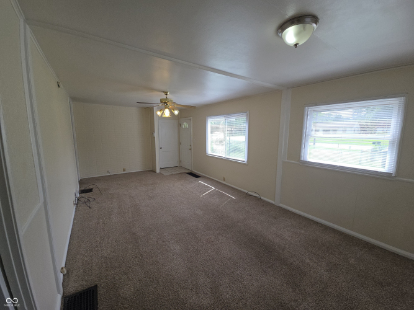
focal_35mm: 13
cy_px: 155
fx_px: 155
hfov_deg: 106.2
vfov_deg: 89.9
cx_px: 207
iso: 50
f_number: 2.2
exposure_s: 1/297
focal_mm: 2.2
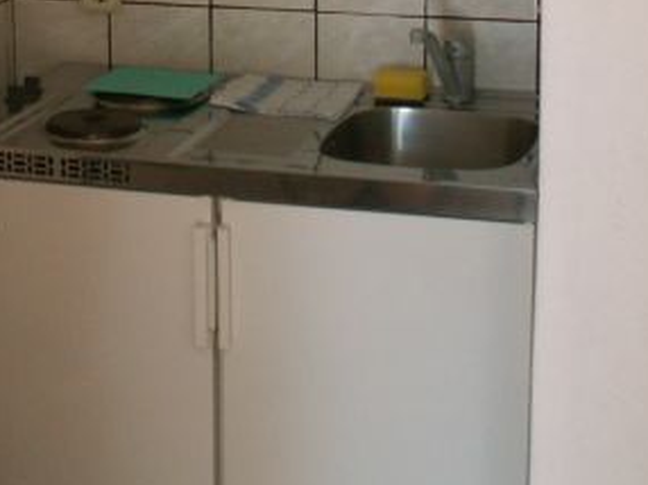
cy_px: -131
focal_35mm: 98
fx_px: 1833
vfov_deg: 14.5
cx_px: 136
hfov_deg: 19.8
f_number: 2.8
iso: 80
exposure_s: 1/40
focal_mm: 5.86
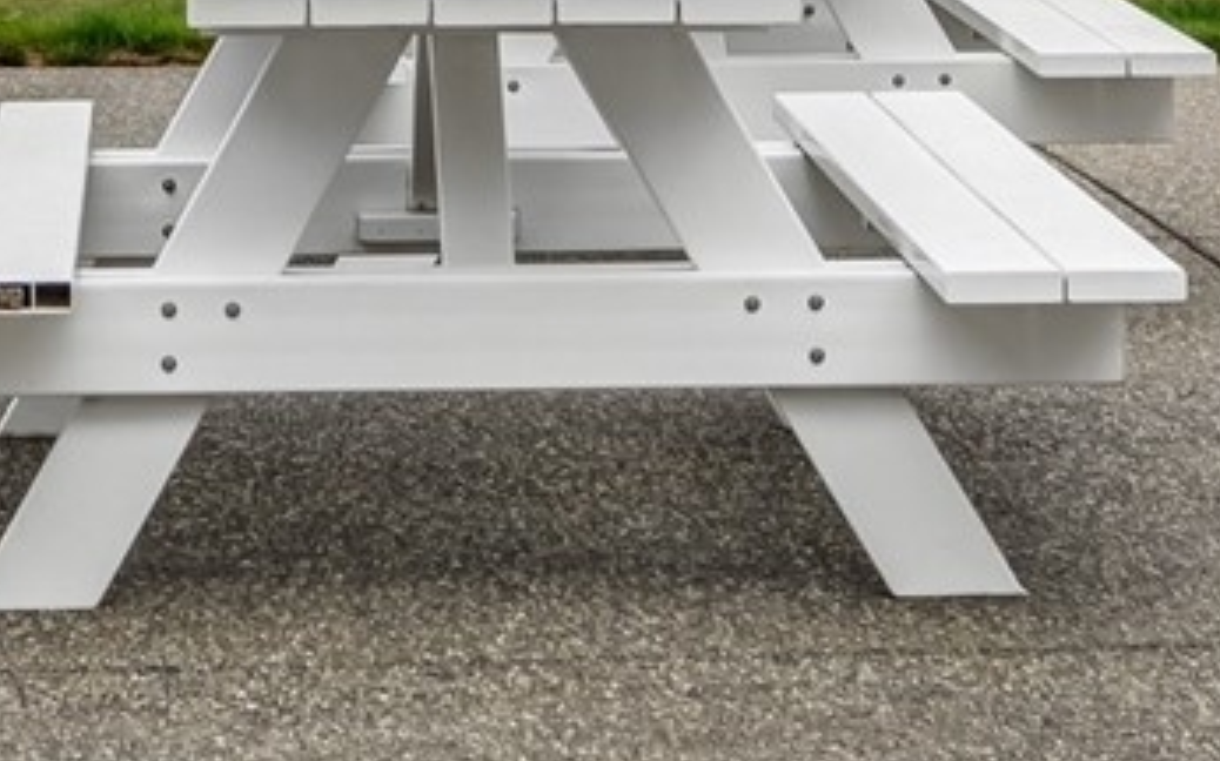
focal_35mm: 168
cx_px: 254
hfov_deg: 12.5
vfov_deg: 7.6
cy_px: -673
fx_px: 5567
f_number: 9
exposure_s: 1/1000
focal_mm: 33.5
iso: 400
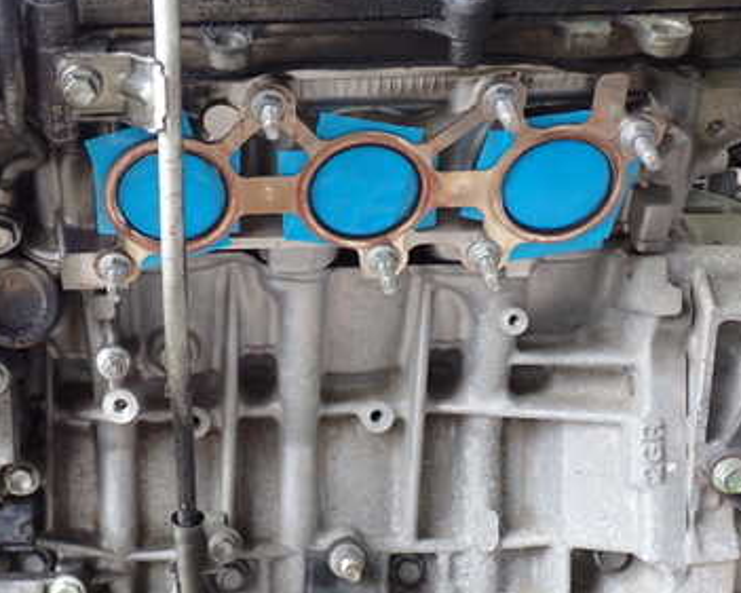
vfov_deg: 25.4
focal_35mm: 60
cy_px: 344
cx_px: 207
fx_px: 1316
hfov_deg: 31.0
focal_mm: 6.37
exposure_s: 1/50
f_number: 2.5
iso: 200
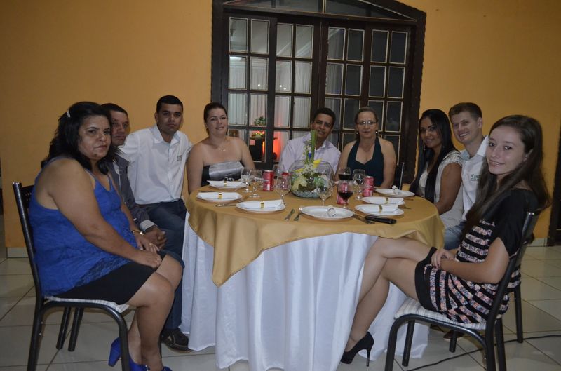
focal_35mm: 27
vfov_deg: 47.7
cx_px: 280
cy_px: 186
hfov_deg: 67.5
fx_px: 420
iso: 3200
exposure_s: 1/60
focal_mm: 18
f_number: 3.5
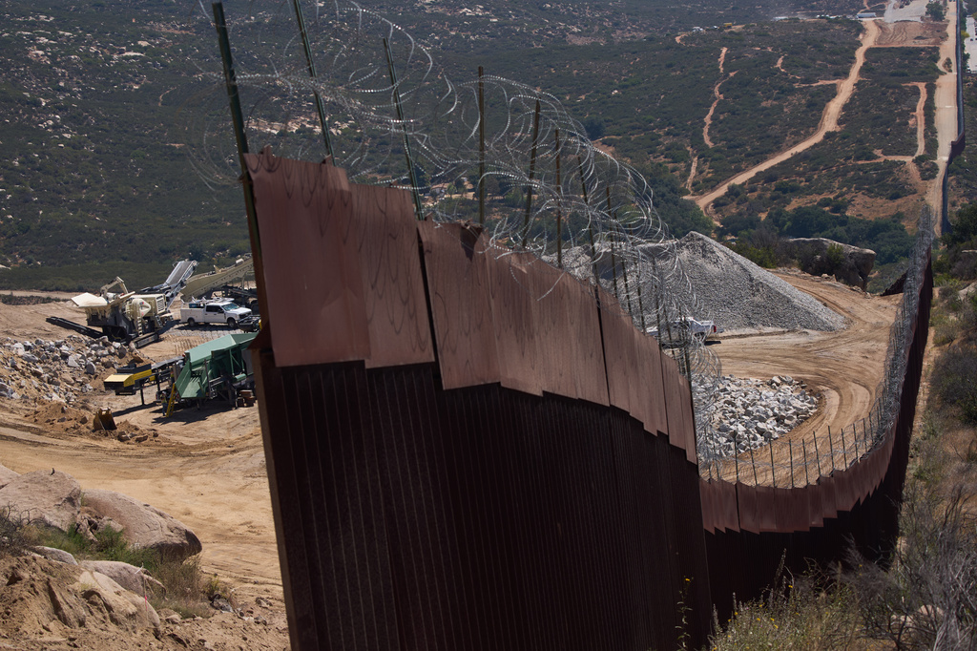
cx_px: 488
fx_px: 2713
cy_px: 326
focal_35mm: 100
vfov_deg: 13.7
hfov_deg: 20.4
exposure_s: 1/800
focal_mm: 100
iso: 125
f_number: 6.3
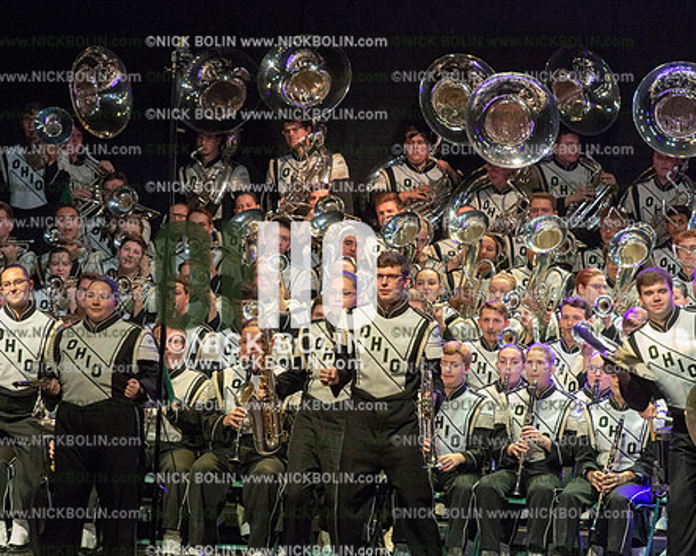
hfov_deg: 7.5
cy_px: 295
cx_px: 266
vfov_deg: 6.0
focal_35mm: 258
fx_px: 5312
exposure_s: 1/200
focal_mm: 210
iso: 8000
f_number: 7.1
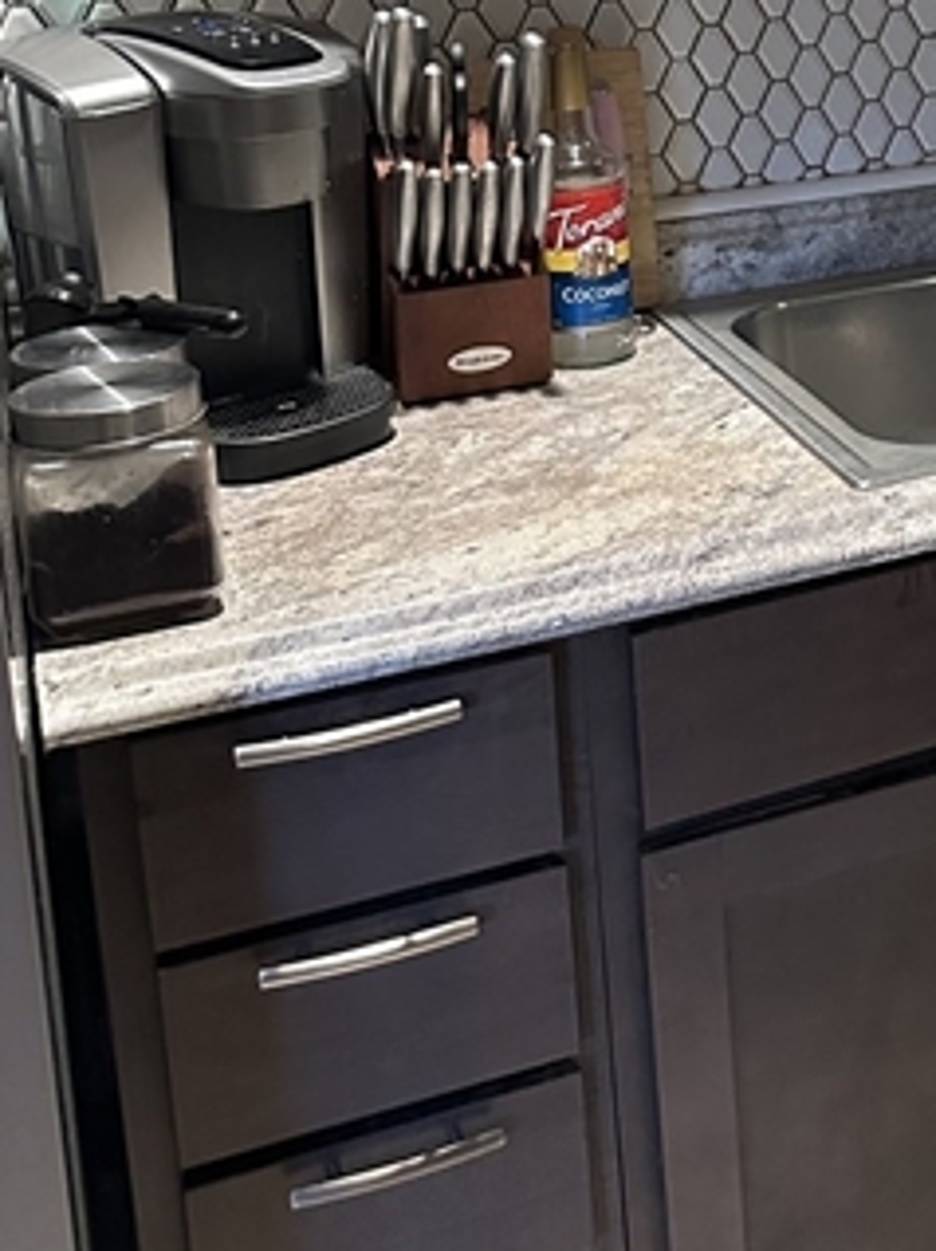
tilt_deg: -10.1
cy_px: 106
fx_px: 2094
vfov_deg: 31.6
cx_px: 1105
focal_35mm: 58
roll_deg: +0.5
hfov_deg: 23.2
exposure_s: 1/40
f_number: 1.78
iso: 800
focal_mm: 6.86
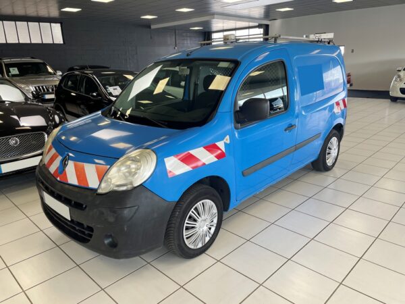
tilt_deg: -17.3
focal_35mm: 26
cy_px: 152
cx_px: 202
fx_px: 304
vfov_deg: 53.1
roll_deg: +1.0
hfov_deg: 67.3
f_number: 1.6
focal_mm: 4.2
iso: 40
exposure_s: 1/121
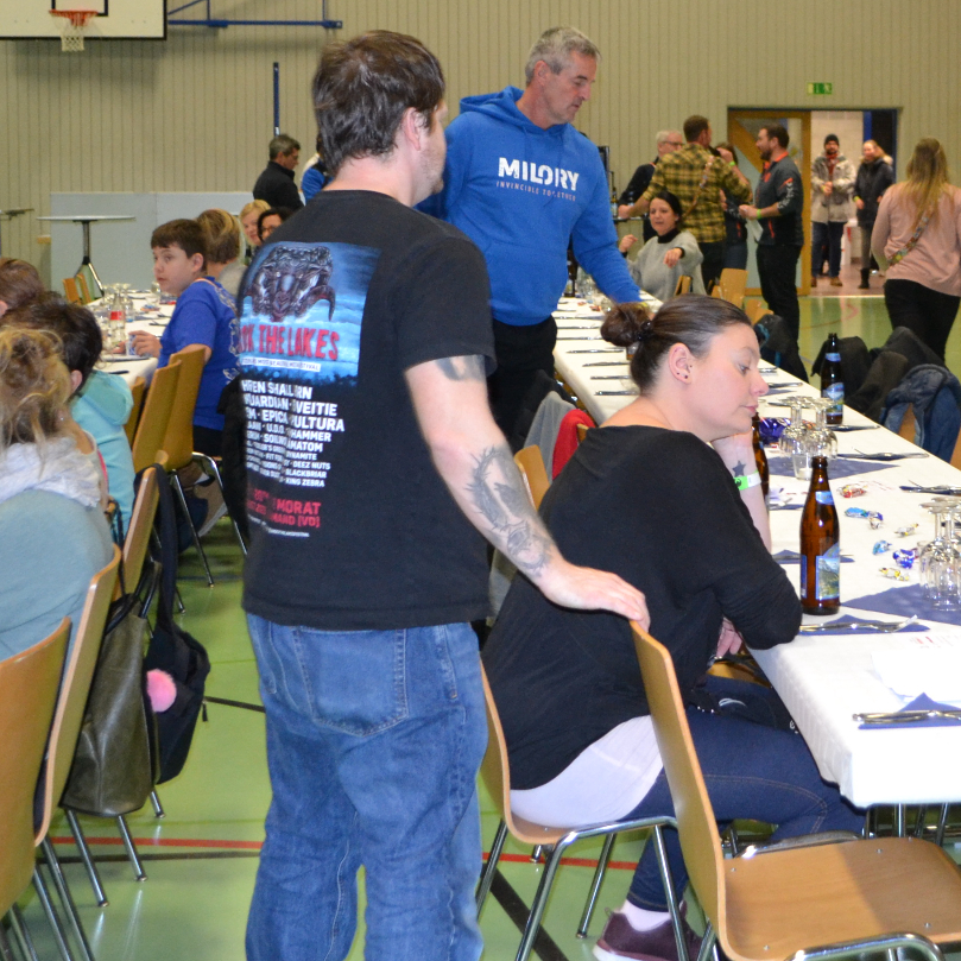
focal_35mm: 71
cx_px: 783
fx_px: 2230
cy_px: 299
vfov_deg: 24.2
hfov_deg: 23.9
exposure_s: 1/60
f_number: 3.8
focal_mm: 22
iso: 1250
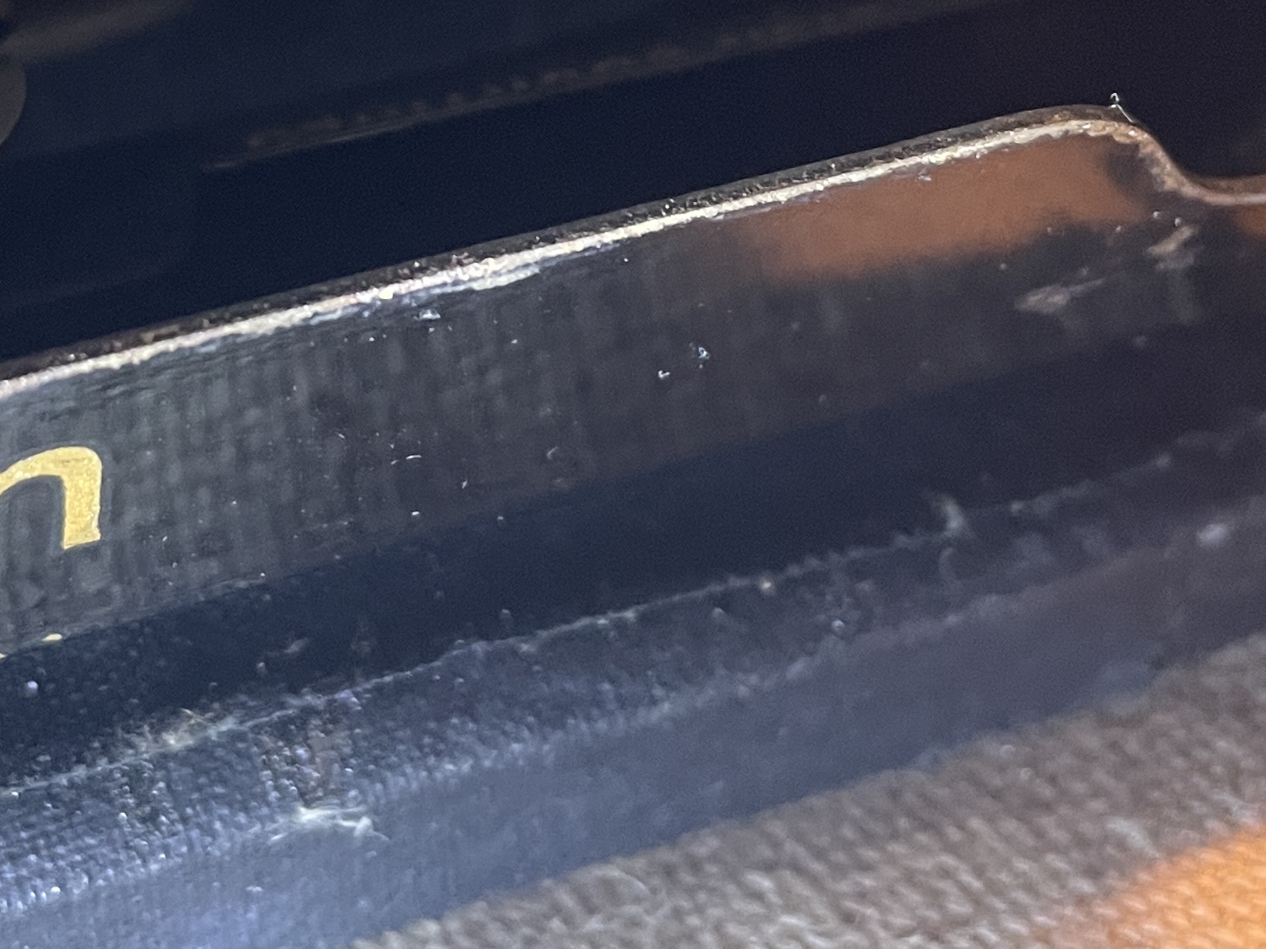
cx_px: 232
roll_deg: -0.7
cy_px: -125
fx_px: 2560
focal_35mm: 70
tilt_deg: -37.4
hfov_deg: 27.2
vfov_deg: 20.0
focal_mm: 4.2
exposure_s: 1/60
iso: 320
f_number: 1.6
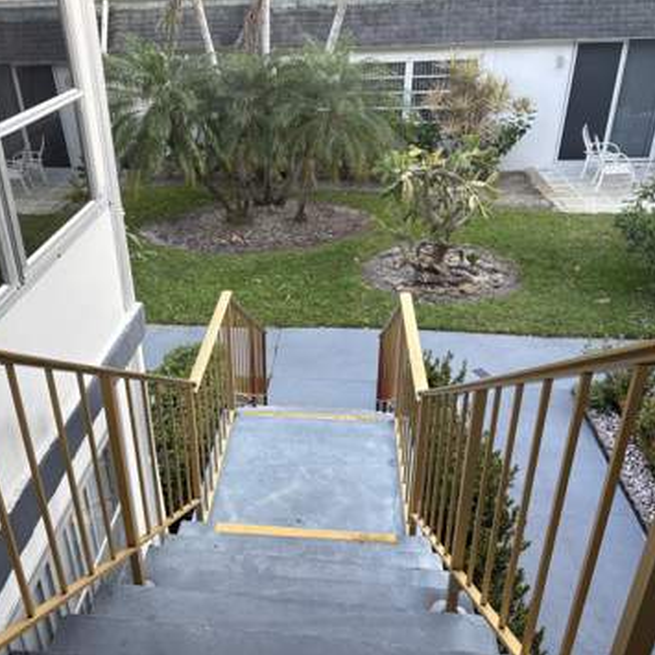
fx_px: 664
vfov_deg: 52.5
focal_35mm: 31
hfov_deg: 52.0
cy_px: 326
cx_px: 244
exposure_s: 1/122
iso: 50
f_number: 1.6
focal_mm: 5.96
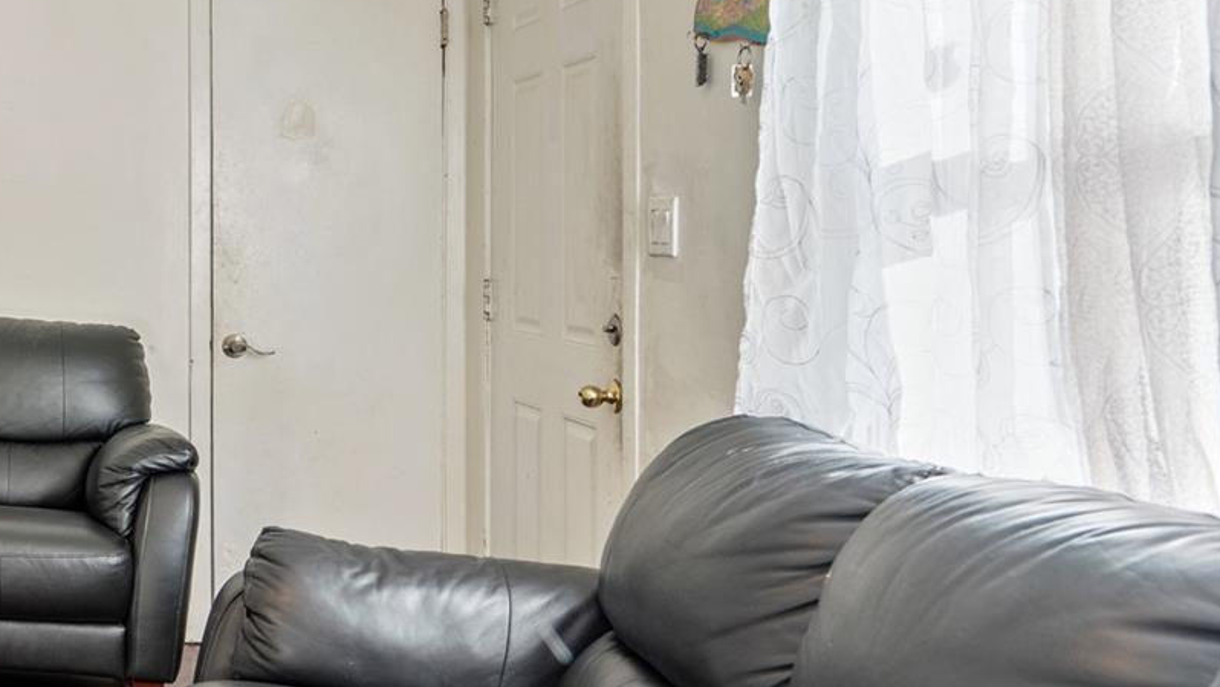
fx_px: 1391
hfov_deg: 34.5
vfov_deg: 27.7
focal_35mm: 43
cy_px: 287
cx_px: -341
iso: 500
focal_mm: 16
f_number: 5.6
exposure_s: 1/10
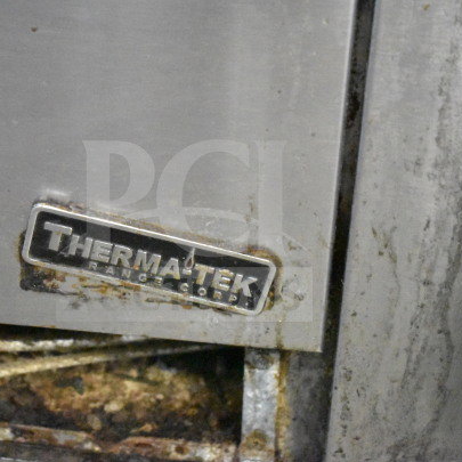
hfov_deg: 16.5
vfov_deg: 16.5
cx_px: 184
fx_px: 1595
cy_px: 231
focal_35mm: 106
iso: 25600
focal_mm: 55
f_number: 5.6
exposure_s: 1/100
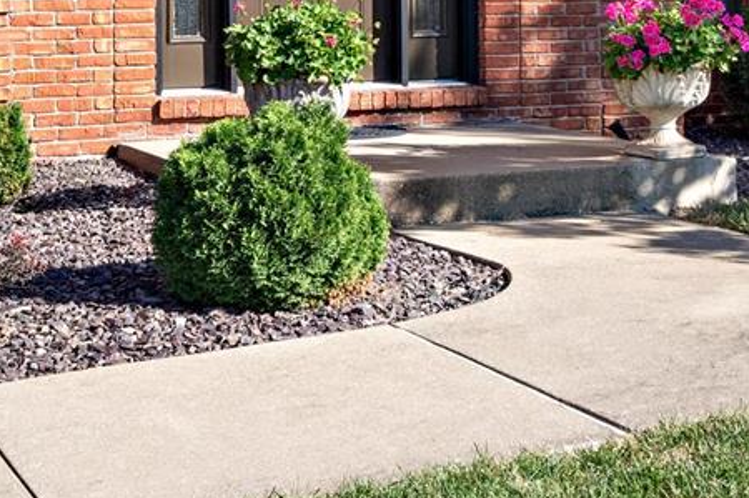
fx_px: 1704
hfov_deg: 24.7
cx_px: 286
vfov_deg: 16.2
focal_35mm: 82
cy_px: -21
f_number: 10
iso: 400
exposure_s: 1/200
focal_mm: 18
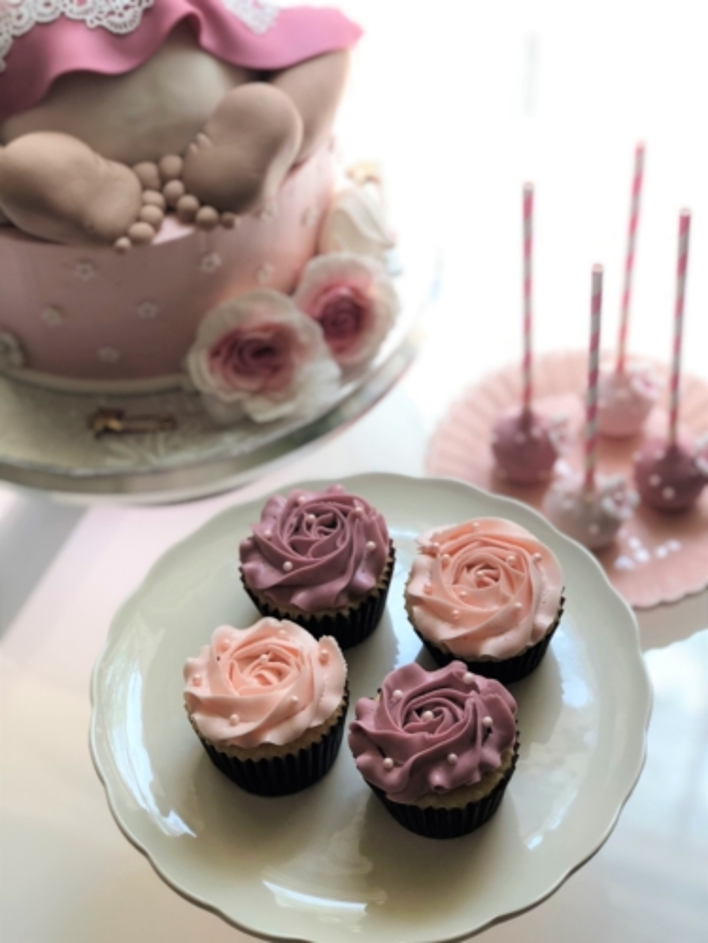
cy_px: 472
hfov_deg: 25.7
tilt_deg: -48.6
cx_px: 354
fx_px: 1554
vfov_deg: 33.8
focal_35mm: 57
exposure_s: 1/60
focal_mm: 6.6
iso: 50
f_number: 2.8
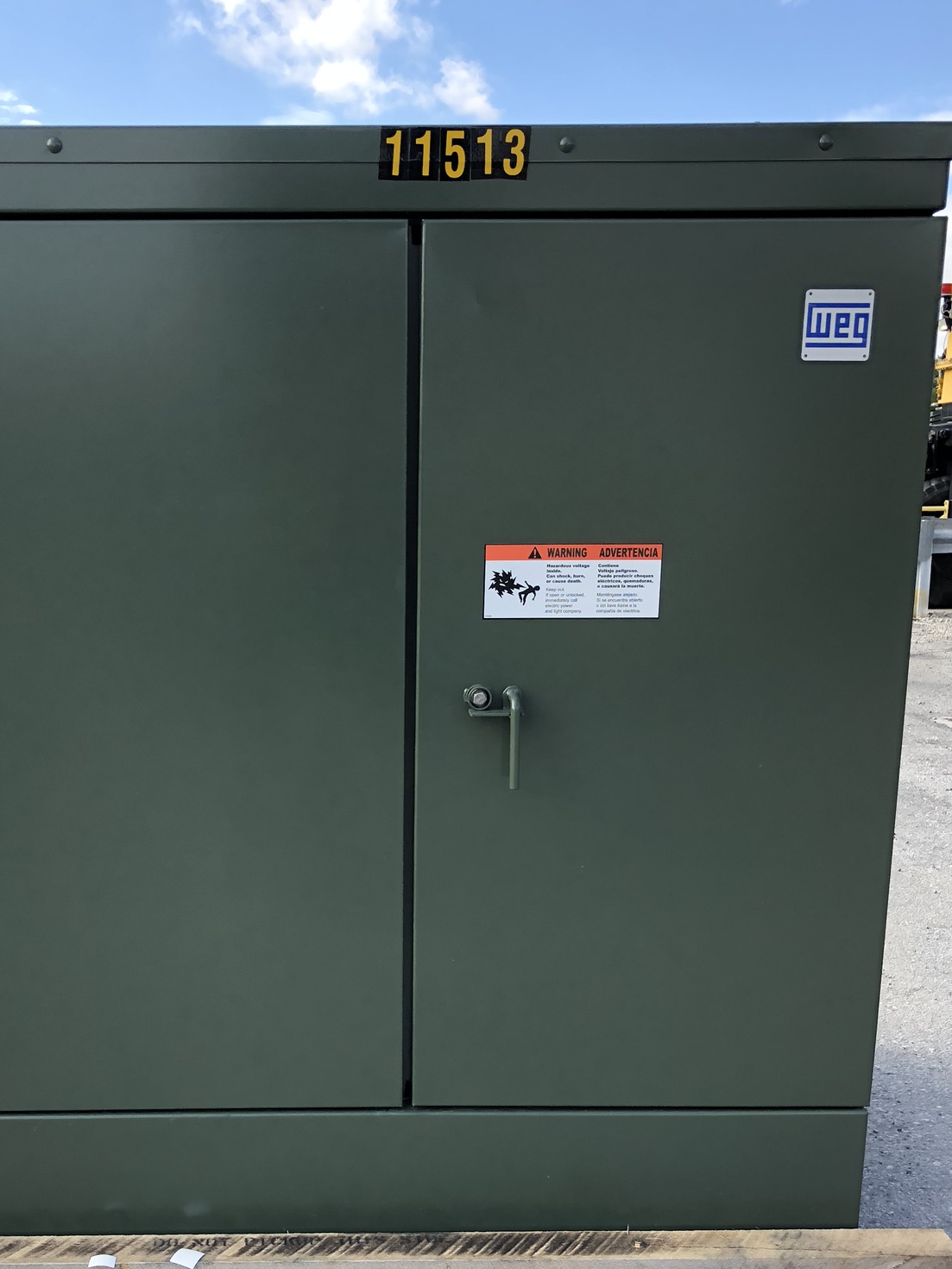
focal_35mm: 39
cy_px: 829
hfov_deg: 36.5
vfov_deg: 47.2
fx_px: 1430
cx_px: 331
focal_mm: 3.99
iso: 20
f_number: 1.8
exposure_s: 1/225
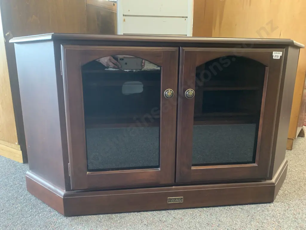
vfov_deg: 53.1
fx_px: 230
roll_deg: -0.5
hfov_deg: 67.3
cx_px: 153
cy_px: 115
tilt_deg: -14.0
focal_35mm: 26
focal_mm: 4.25
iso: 250
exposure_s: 1/50
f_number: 1.8
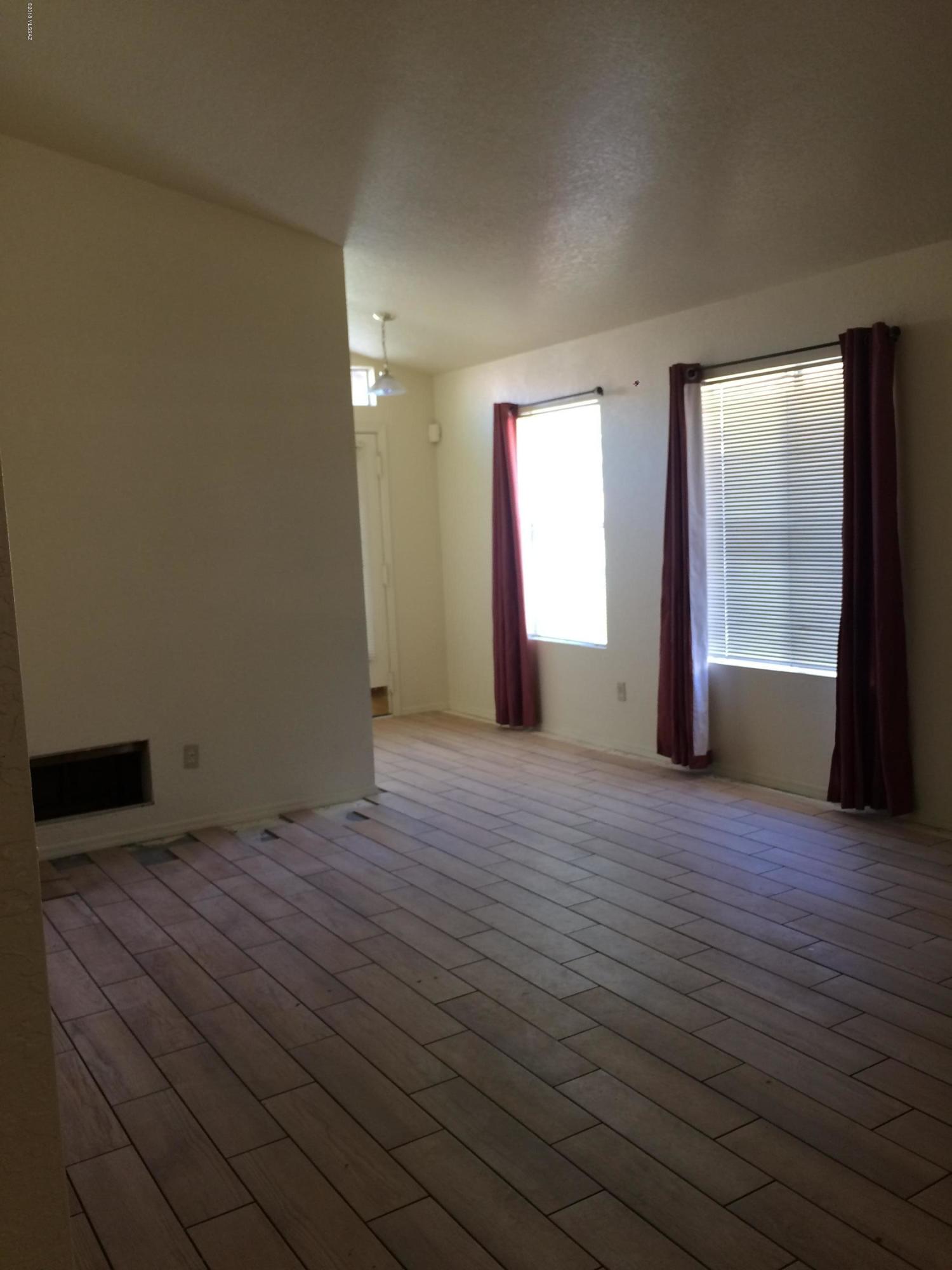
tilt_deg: -9.0
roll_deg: +3.8
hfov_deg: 48.2
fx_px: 1063
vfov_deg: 61.7
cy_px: 635
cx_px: 476
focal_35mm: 29
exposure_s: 1/30
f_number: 2.2
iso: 64
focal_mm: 4.15
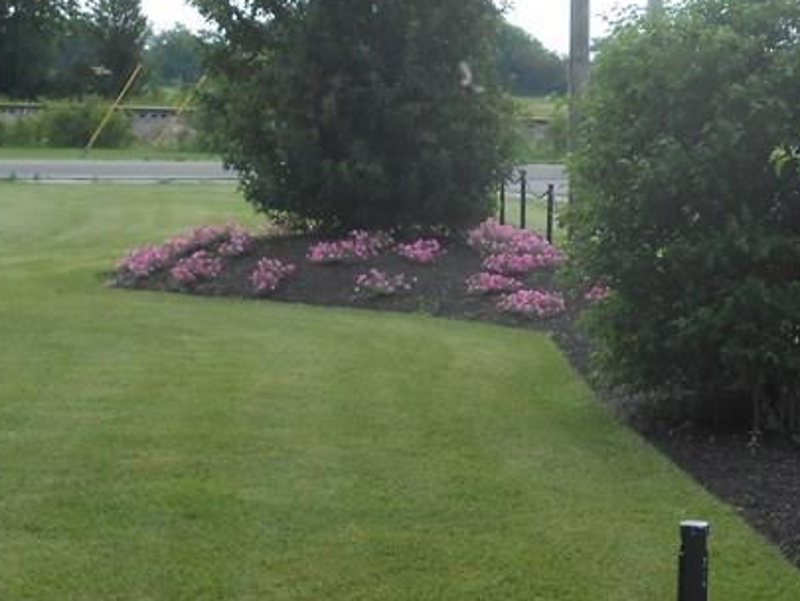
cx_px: 480
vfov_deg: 15.4
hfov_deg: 20.4
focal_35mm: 96
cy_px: 289
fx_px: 2219
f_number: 4.2
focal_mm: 6.8
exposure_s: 1/400
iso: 80
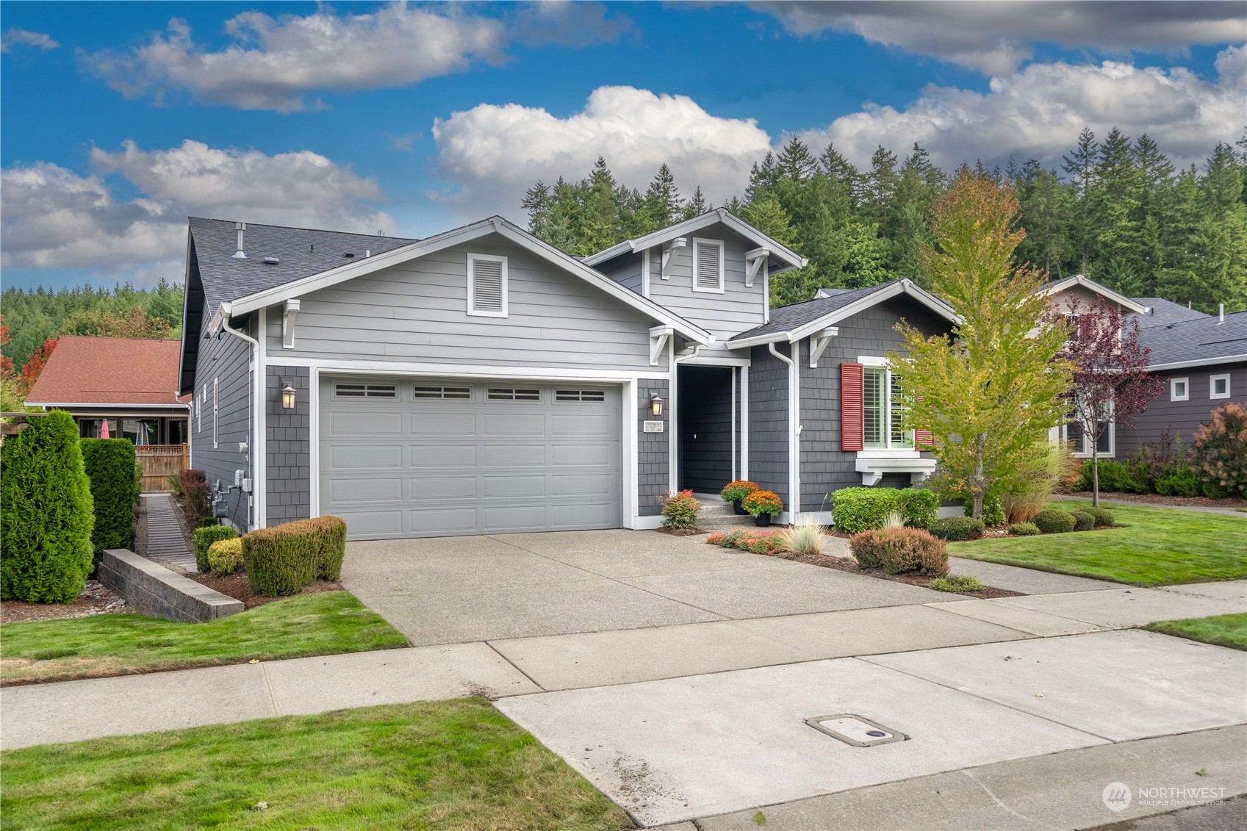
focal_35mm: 24
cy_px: 416
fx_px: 831
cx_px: 624
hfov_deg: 73.7
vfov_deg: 53.1
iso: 125
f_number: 7.1
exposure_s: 1/160
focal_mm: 24
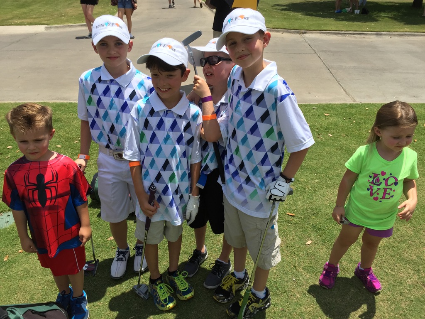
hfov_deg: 61.7
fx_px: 356
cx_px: 212
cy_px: 160
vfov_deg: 48.2
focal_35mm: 29
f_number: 2.2
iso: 32
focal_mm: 4.15
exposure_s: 1/2198
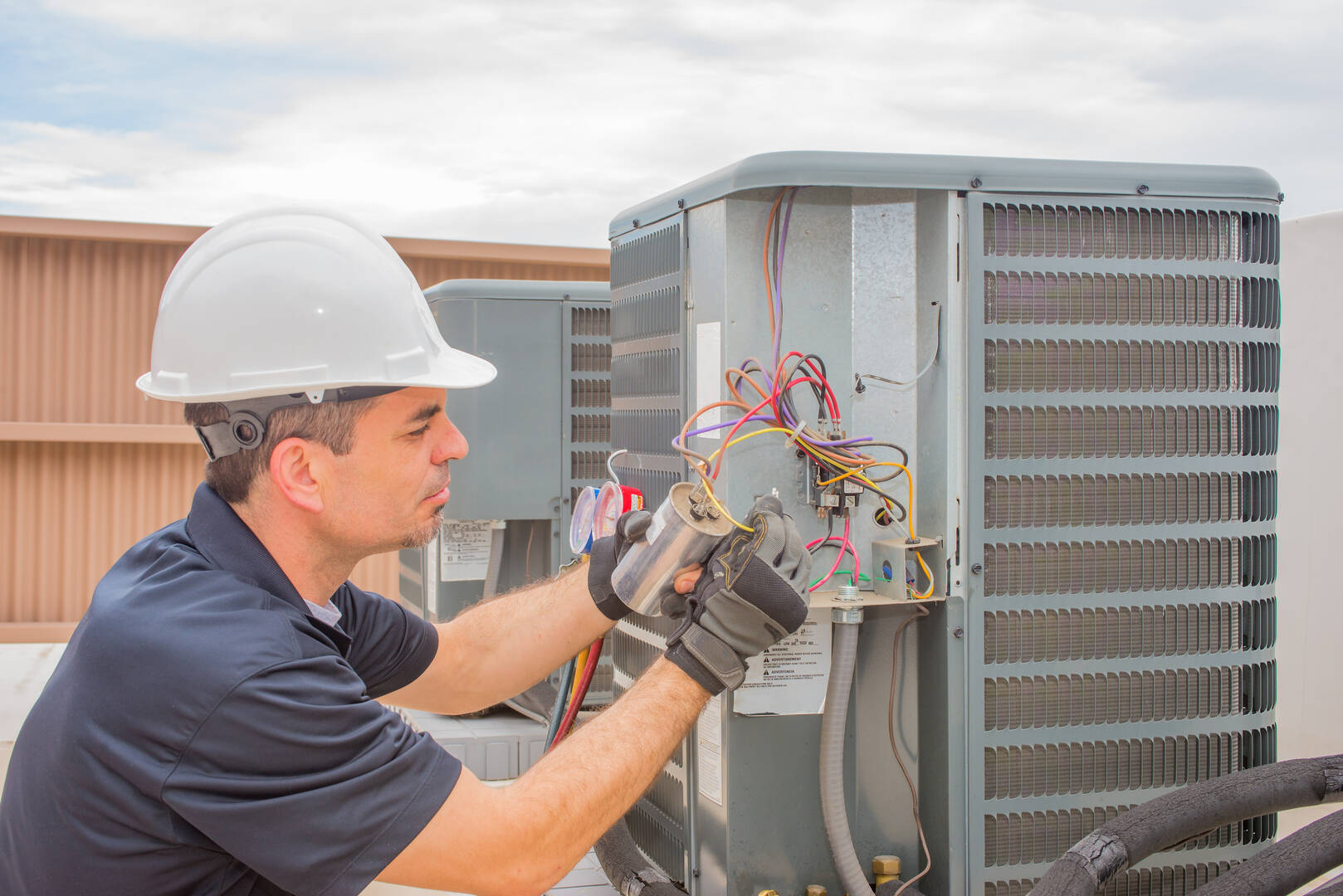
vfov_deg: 28.1
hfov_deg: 41.1
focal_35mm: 48
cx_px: 672
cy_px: 448
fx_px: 1791
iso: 250
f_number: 11
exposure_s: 1/60
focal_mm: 48
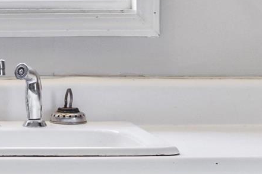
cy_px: 20
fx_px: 1266
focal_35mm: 174
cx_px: -59
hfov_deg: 11.6
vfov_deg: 7.9
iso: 800
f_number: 8
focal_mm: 16.6
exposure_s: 1/4
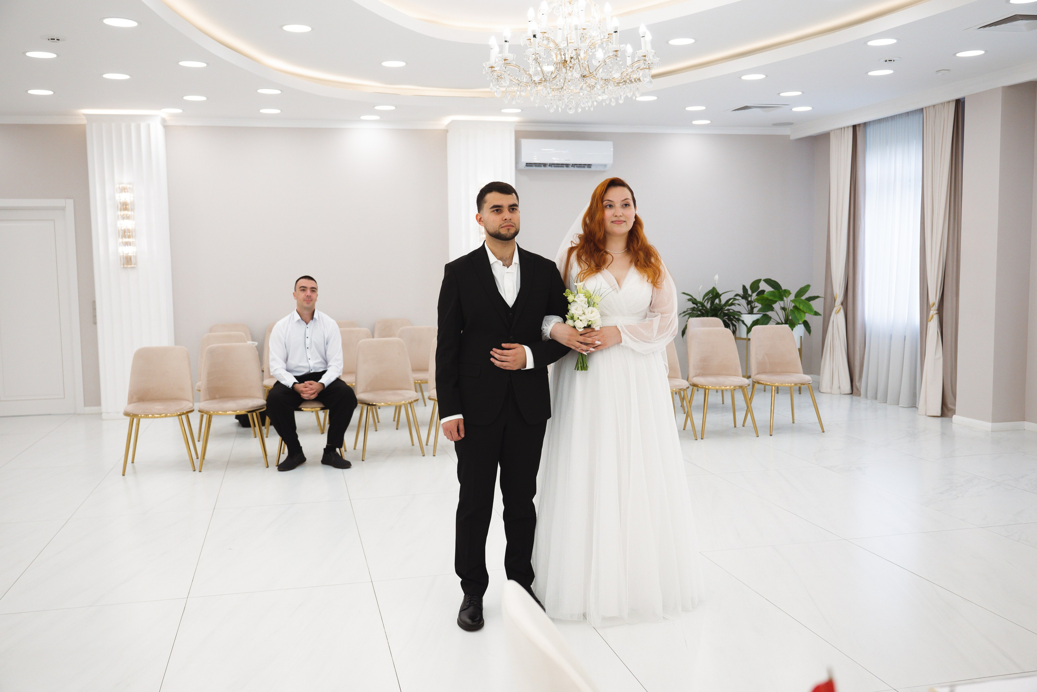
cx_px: 518
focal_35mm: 34
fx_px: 974
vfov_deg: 39.1
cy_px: 346
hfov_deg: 56.0
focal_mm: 33.5
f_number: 3.5
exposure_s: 1/640
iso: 400
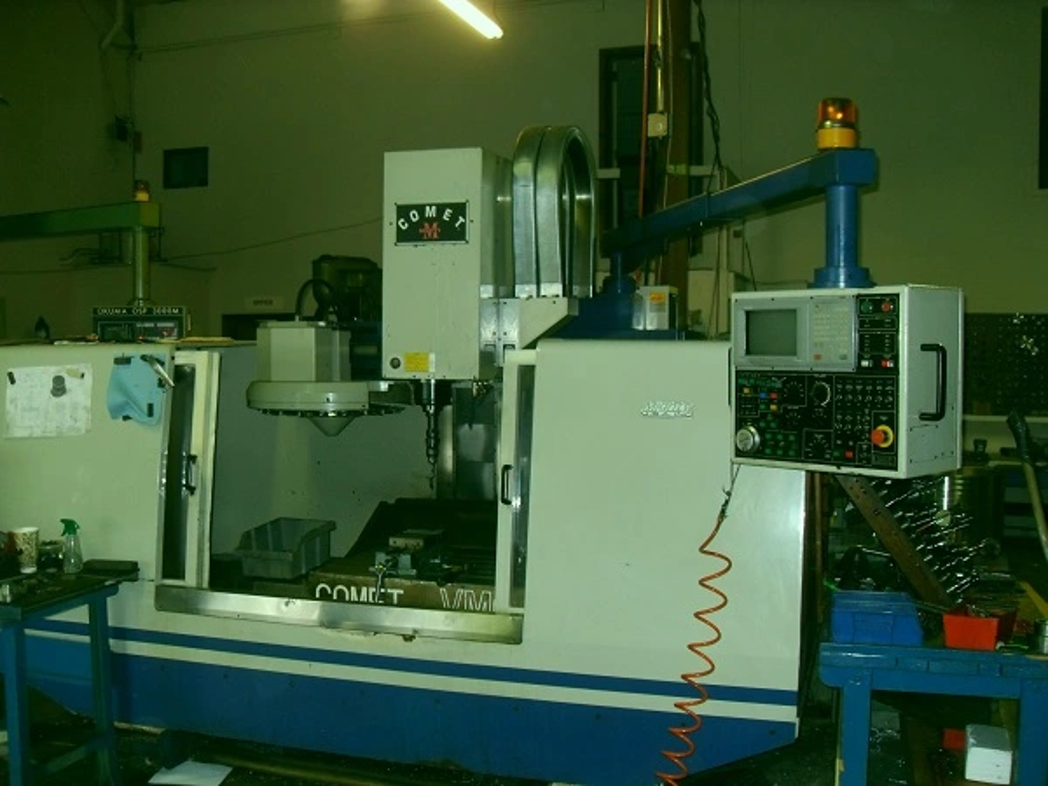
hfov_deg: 54.0
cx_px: 524
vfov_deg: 41.8
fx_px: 1029
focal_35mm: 34
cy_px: 393
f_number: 2.8
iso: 160
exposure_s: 1/45
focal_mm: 6.3
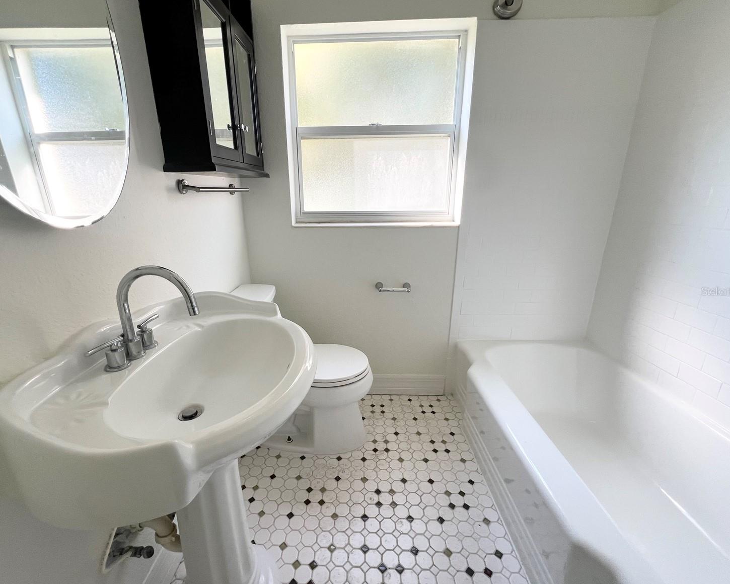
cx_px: 346
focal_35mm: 14
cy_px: 291
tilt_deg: -17.6
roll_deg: +0.3
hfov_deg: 100.6
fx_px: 302
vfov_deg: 88.0
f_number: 1.8
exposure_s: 1/99
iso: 64
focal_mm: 1.57
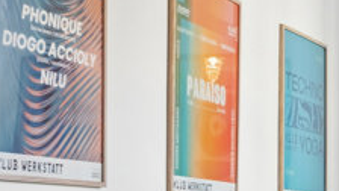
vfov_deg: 8.8
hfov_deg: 13.1
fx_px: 1225
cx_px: 728
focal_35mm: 136
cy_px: 240
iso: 200
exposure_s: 1/4
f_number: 8
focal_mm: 17.5
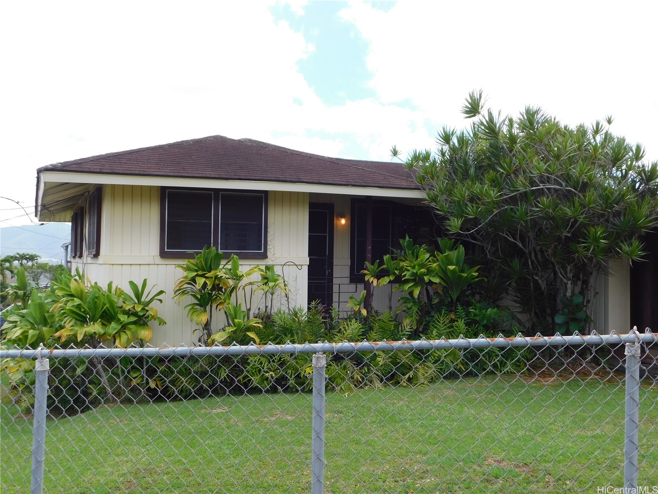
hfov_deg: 51.4
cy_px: 247
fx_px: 684
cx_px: 329
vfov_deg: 39.7
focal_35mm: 36
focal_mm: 6.3
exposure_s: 1/500
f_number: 3.5
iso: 125
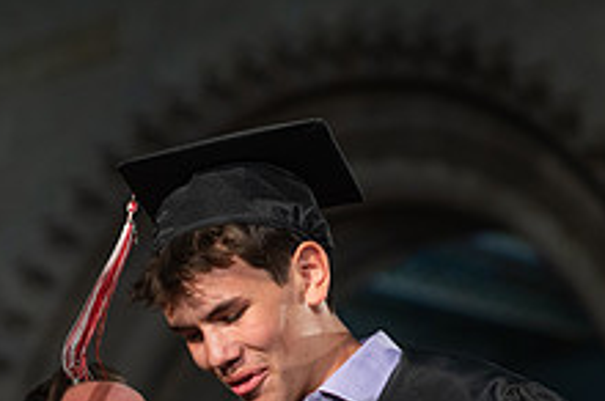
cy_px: 516
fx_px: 3759
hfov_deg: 9.2
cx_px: 226
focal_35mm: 224
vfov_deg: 6.1
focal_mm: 85
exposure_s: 1/320
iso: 1250
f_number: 2.5
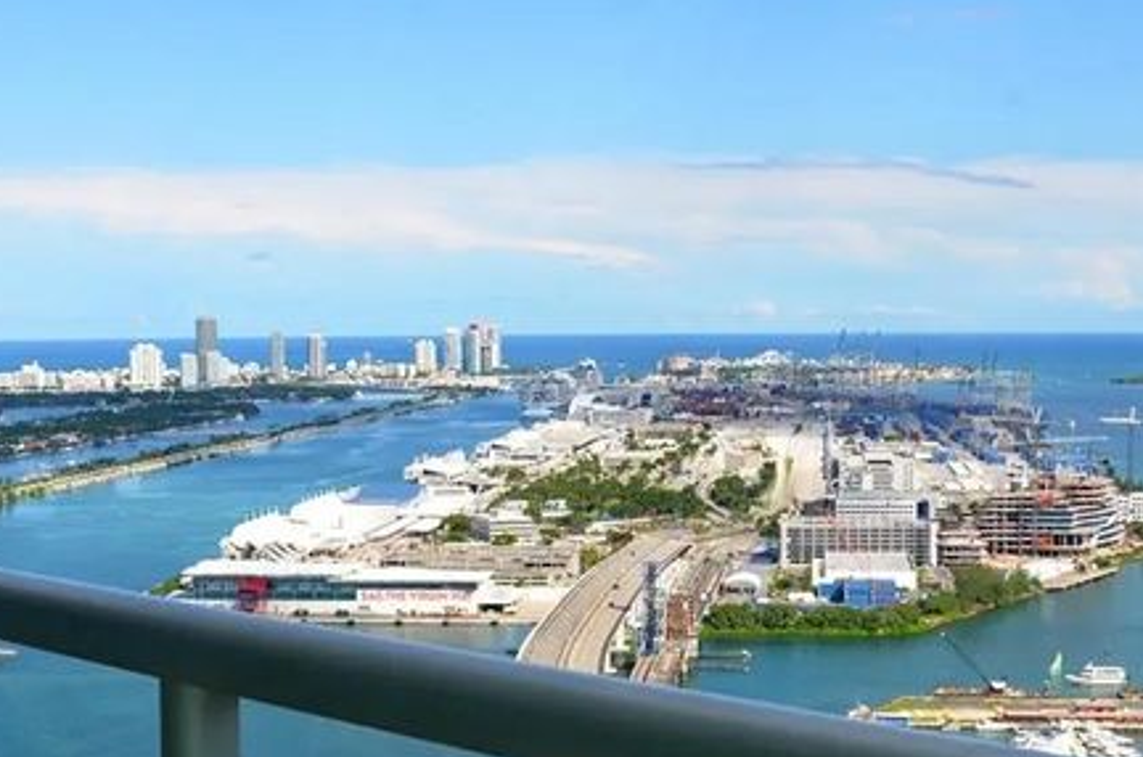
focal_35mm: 64
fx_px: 2028
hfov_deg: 31.4
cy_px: 450
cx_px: 489
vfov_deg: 21.1
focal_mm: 18
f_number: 9
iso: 160
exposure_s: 1/320
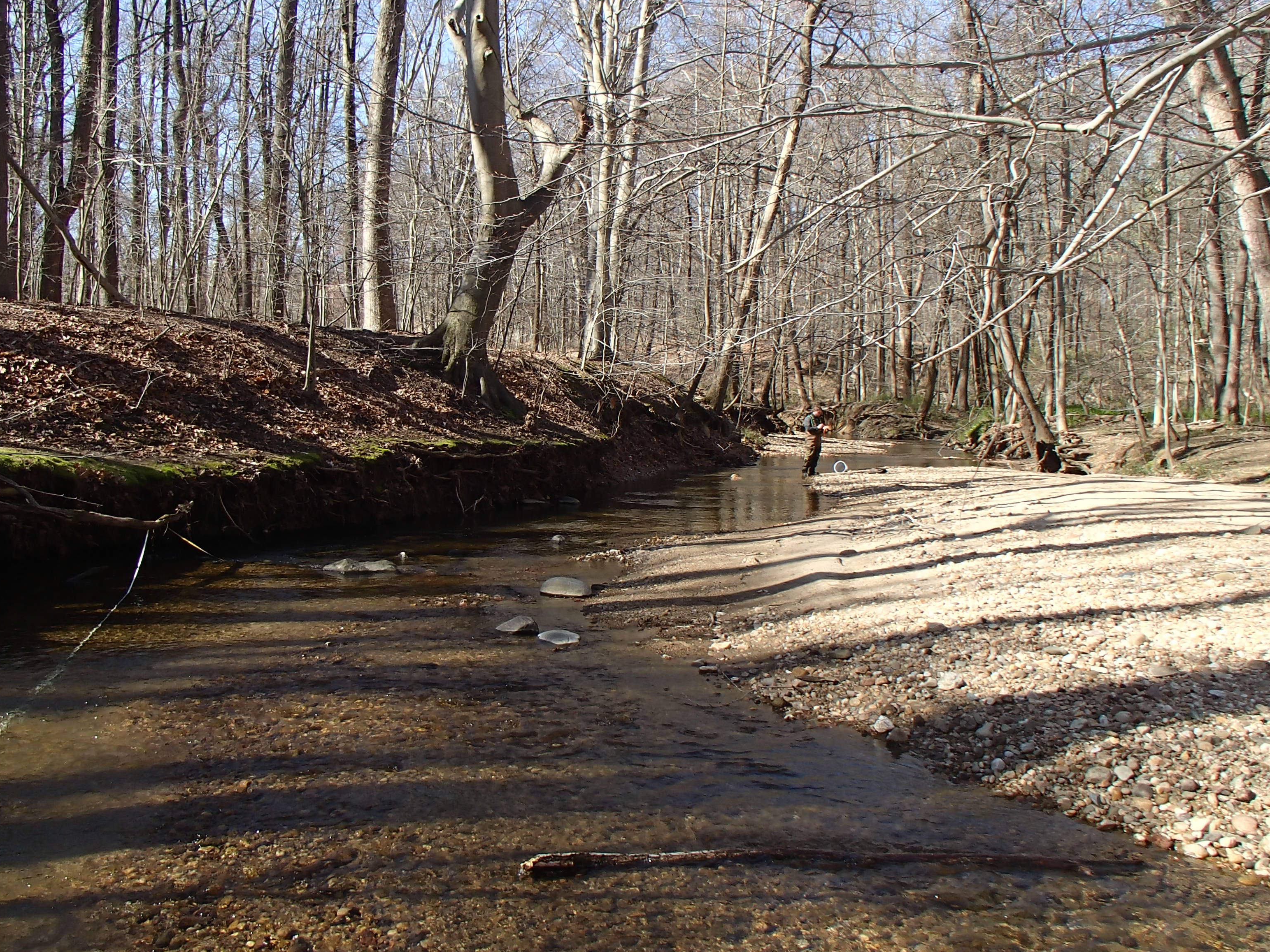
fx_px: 1321
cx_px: 613
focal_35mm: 36
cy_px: 448
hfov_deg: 51.3
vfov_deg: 39.6
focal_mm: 5
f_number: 3.9
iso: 100
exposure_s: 1/250
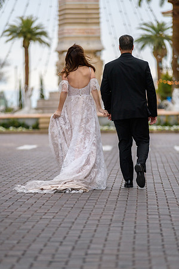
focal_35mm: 170
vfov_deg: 12.1
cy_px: 134
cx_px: 90
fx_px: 1268
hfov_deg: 8.1
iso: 250
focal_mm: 170
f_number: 2.8
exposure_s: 1/3200
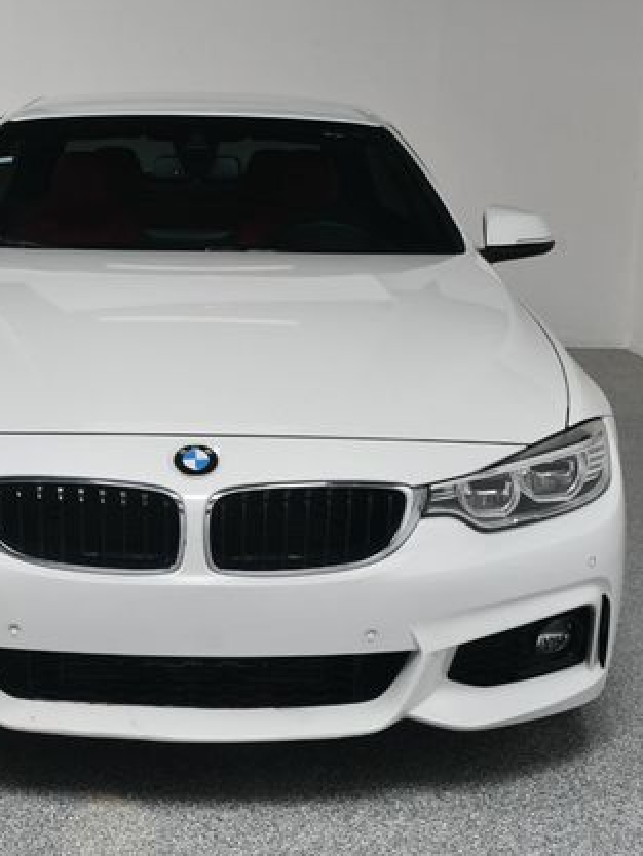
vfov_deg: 32.7
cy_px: 431
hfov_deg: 24.6
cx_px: 189
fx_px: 1461
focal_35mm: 59
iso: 100
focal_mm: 27
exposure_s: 1/160
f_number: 13
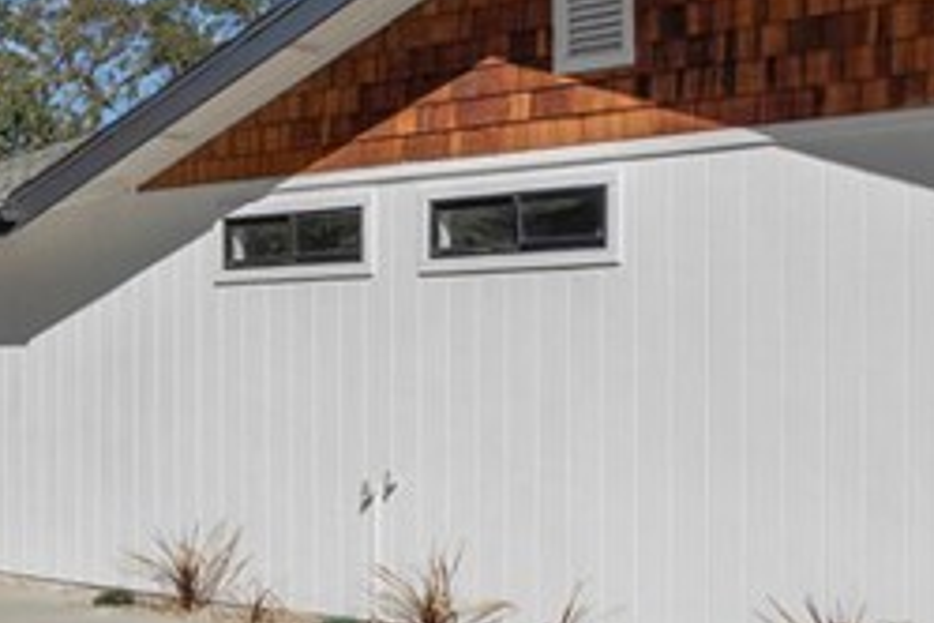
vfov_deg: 19.3
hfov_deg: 28.7
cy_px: 486
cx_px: 356
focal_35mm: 70
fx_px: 1816
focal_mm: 17
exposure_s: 1/250
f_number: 8
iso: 200
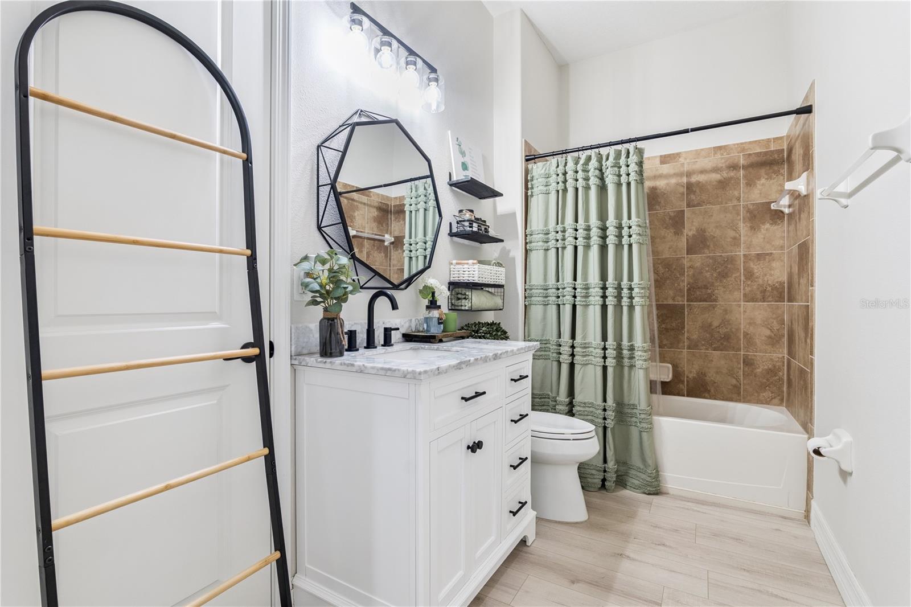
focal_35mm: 16
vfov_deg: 73.7
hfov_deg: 96.7
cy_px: 304
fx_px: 405
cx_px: 456
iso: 800
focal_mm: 16
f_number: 9
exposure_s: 1/13
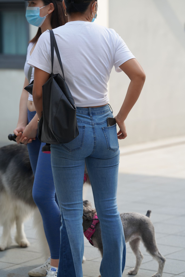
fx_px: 1040
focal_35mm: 135
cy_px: 138
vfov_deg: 15.2
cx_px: 92
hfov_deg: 10.2
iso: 160
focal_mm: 135
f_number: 3.5
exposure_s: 1/640
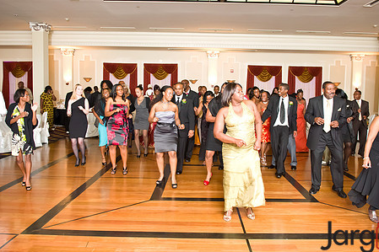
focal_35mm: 31
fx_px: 326
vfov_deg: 42.3
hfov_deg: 60.2
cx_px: 203
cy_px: 115
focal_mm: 24
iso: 3200
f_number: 3.2
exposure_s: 1/125
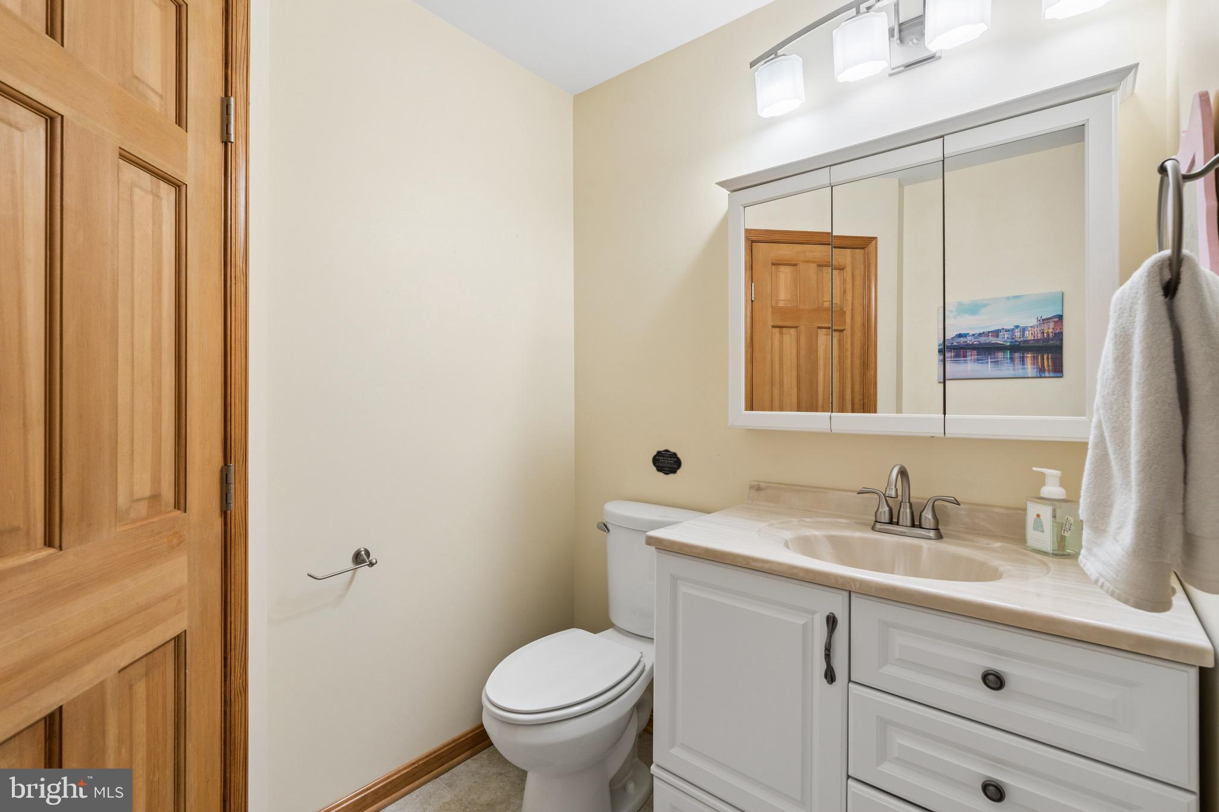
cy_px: 406
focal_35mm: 16
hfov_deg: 96.7
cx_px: 610
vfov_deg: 73.7
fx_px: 542
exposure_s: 1/25
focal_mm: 16
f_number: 8
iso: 500
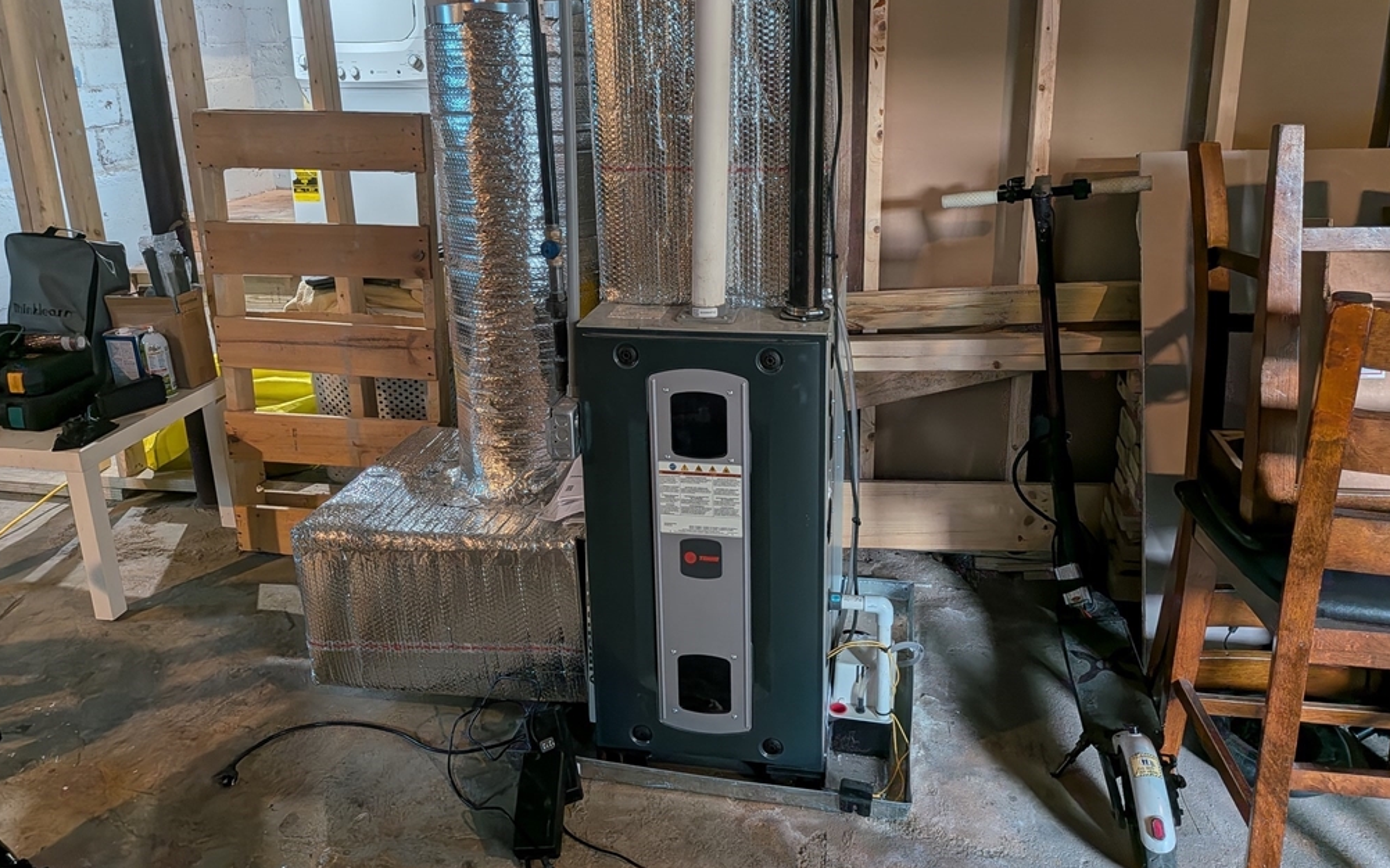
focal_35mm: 26
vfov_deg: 47.3
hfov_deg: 70.4
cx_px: 706
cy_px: 349
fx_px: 985
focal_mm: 4.53
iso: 61
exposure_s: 1/120
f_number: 1.7
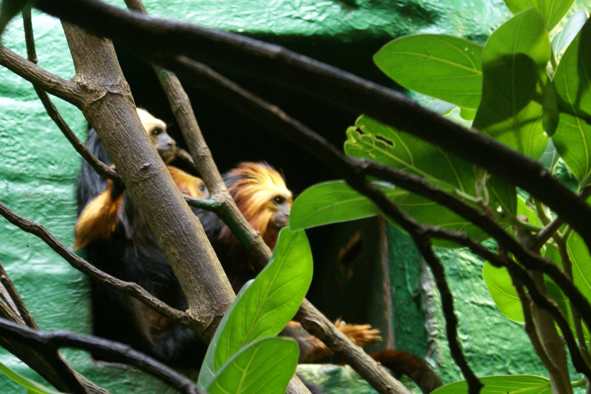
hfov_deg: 13.9
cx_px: 193
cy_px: 219
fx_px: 2413
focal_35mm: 147
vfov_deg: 9.3
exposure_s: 1/20
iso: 400
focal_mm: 70
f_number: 5.6
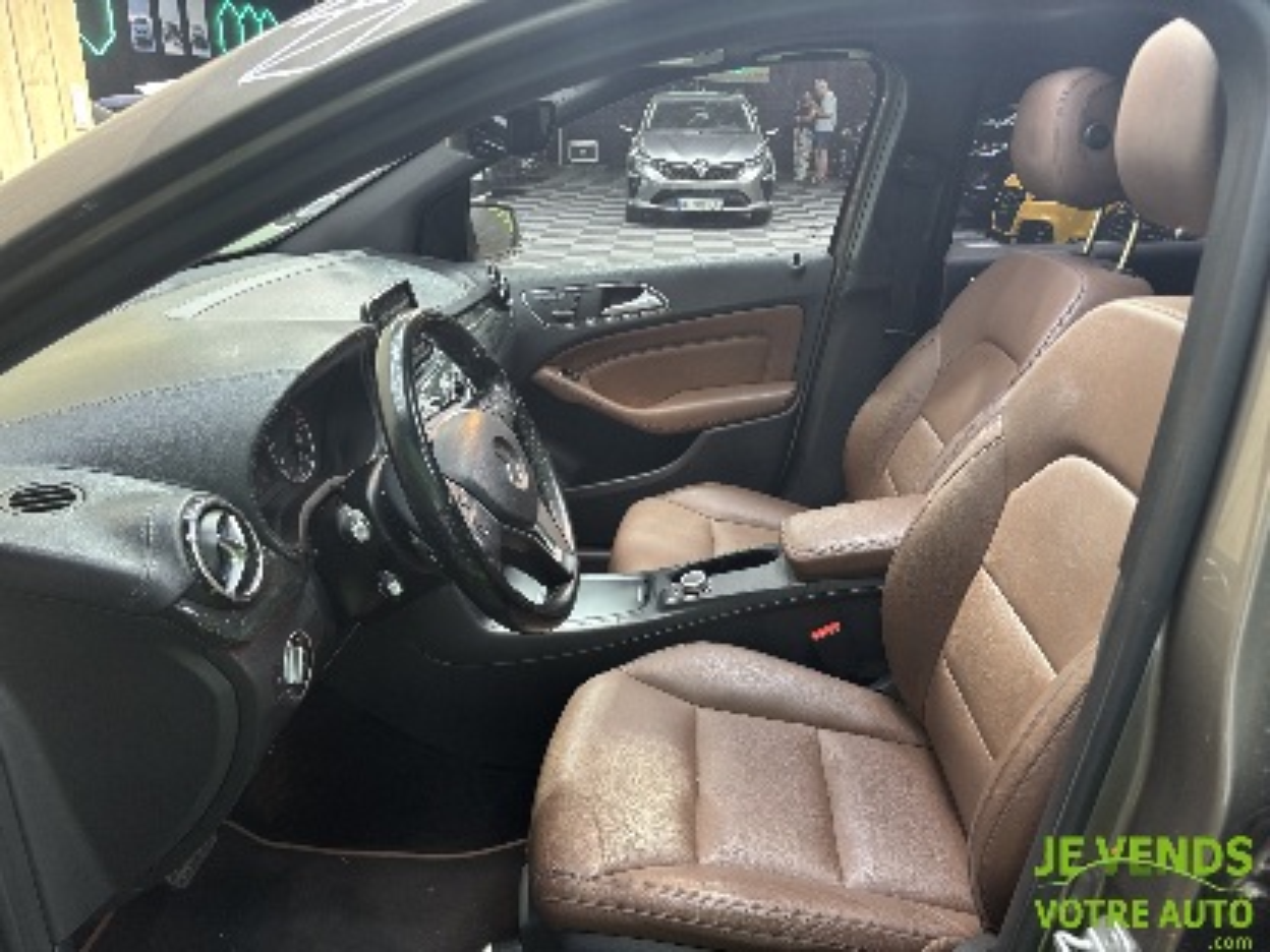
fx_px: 954
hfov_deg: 67.3
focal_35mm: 26
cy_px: 476
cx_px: 635
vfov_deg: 53.1
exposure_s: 1/50
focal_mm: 5.96
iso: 250
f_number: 1.6
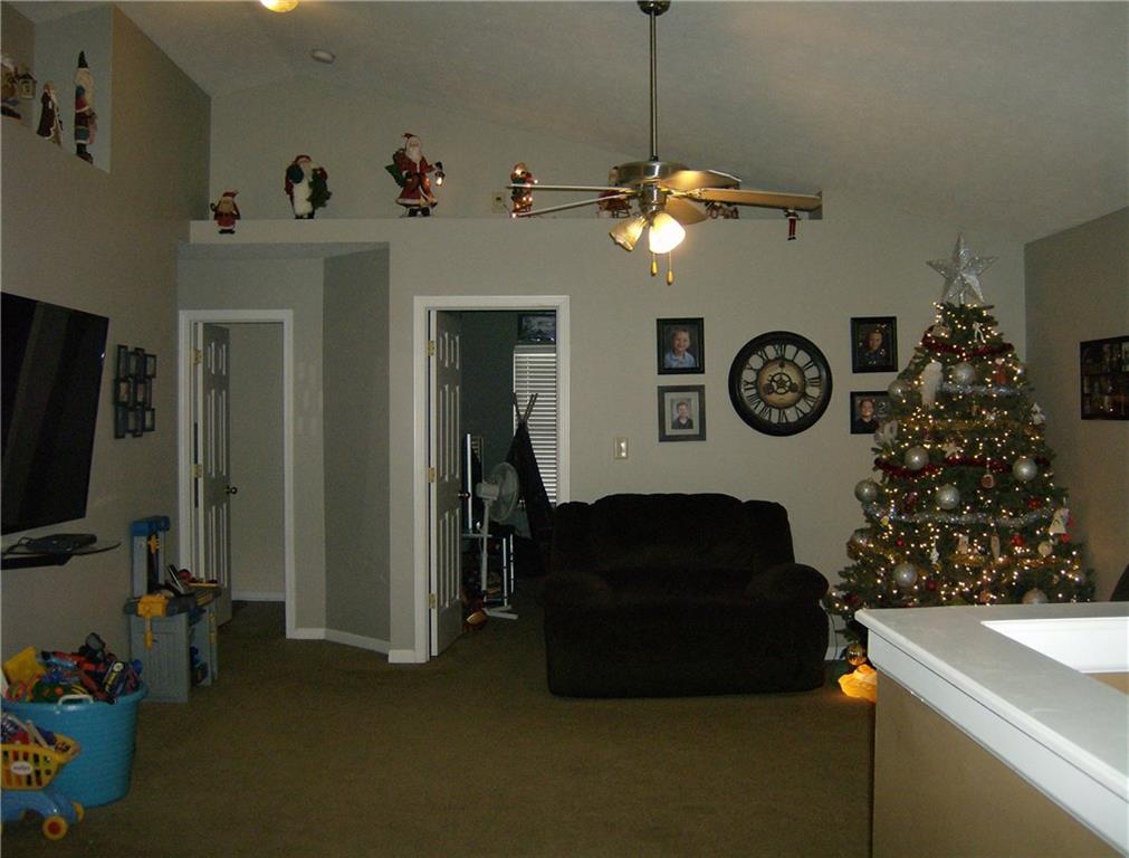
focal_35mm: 36
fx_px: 1180
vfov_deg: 40.0
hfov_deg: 51.1
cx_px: 564
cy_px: 429
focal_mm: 6
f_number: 2.8
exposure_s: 1/60
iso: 200
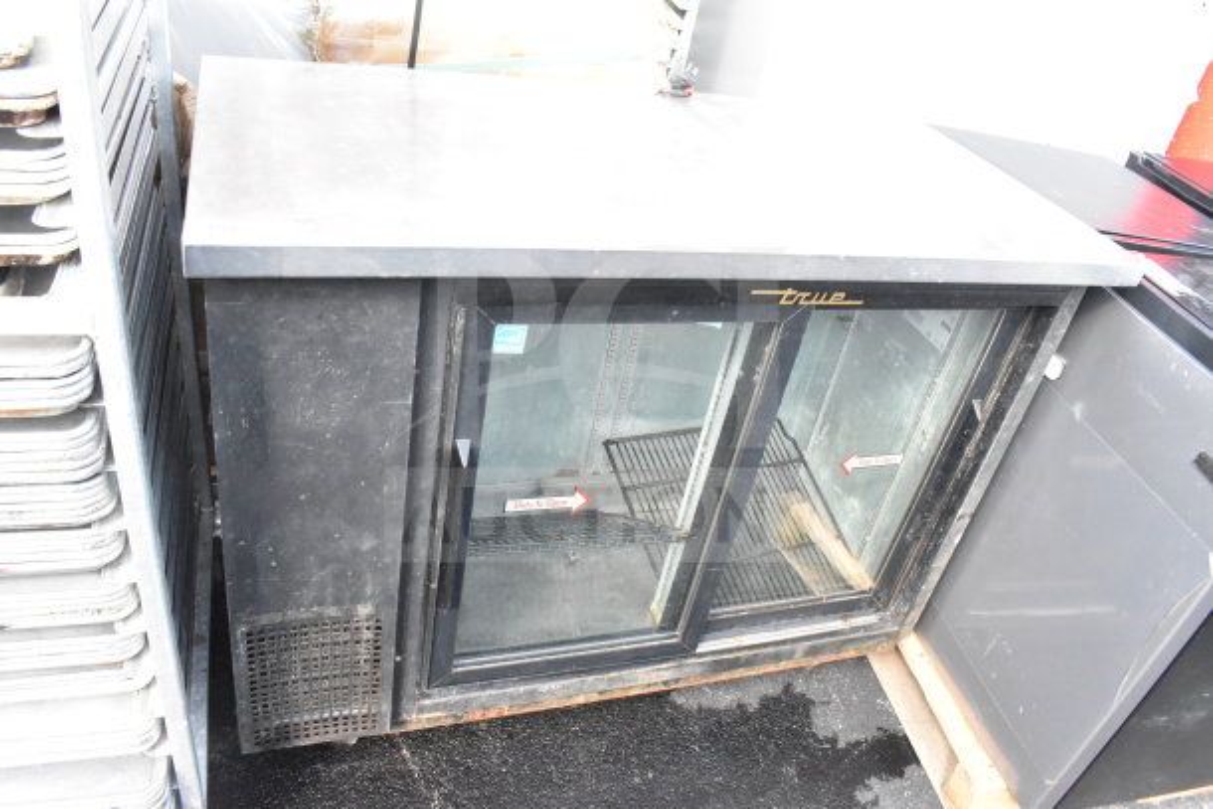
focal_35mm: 27
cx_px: 606
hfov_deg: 67.4
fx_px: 910
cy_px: 404
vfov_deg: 48.0
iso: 6400
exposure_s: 1/500
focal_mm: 18
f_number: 11
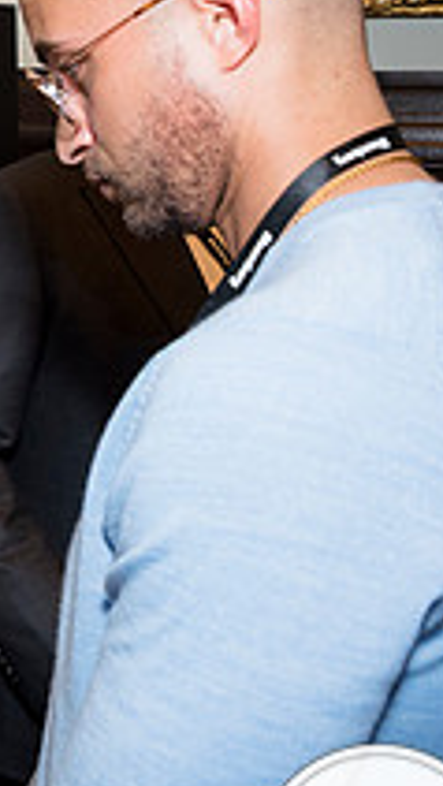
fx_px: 1459
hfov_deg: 14.3
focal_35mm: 70
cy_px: 397
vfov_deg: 30.1
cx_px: -450
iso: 800
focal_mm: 24
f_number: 5
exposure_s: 1/125
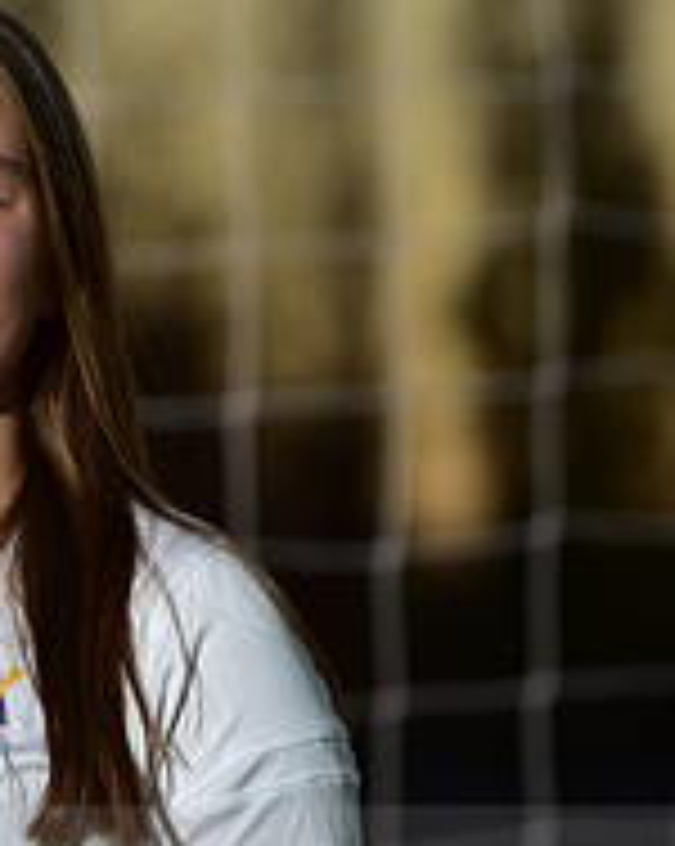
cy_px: 868
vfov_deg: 3.3
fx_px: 14482
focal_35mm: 579
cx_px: -110
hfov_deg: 2.7
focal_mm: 200
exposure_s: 1/250
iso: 250
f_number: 5
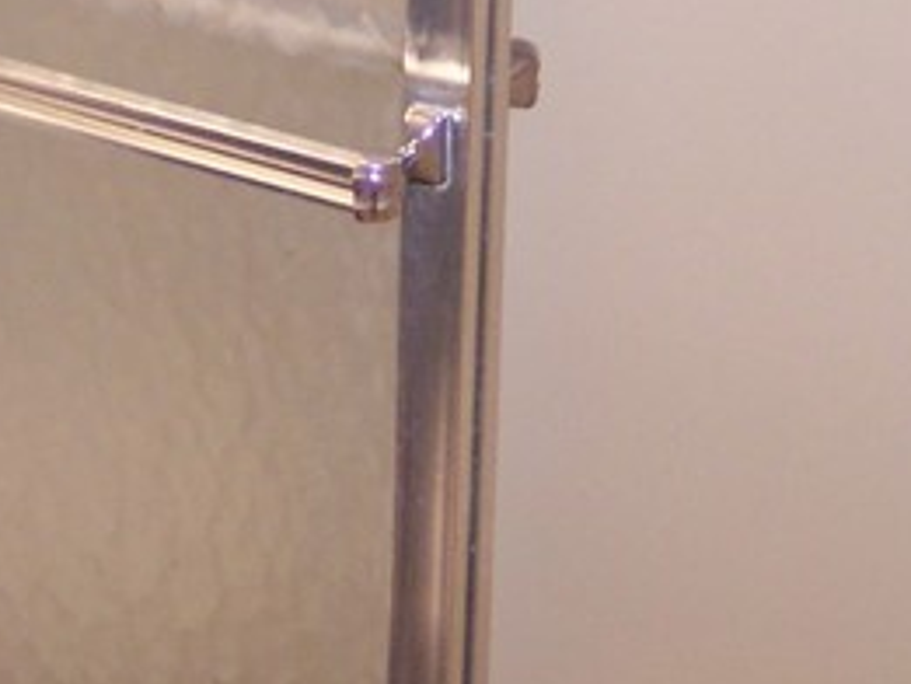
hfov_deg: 13.2
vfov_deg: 9.7
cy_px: -307
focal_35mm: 149
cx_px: 279
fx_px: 3923
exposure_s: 1/30
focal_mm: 8
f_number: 2.8
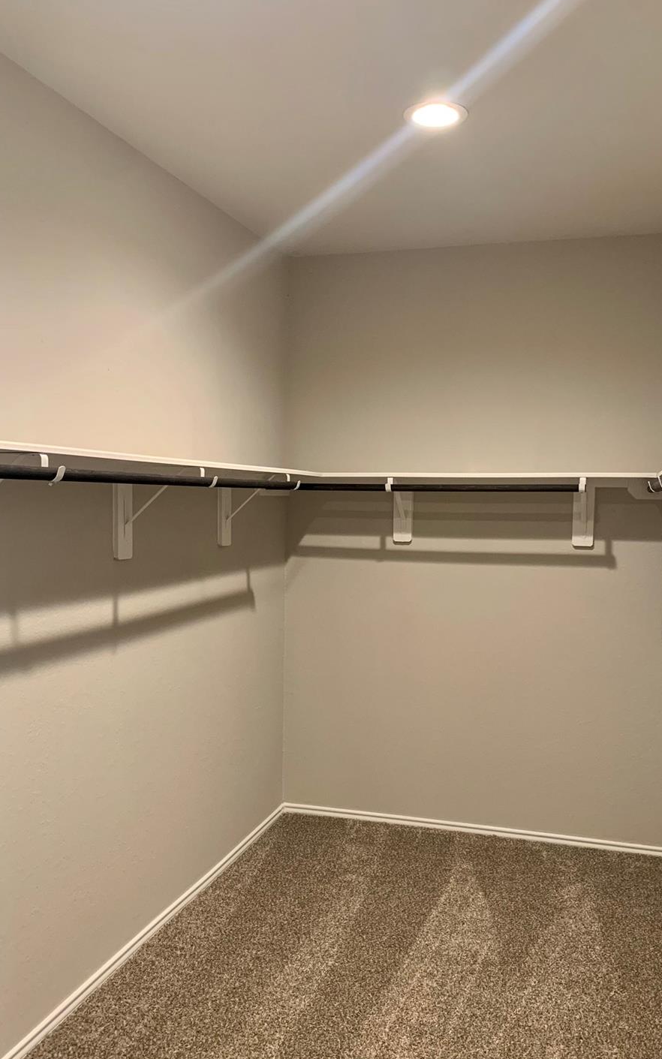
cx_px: 354
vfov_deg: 62.8
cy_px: 564
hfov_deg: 41.8
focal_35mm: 30
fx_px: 866
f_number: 1.8
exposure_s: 1/60
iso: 200
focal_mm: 4.25
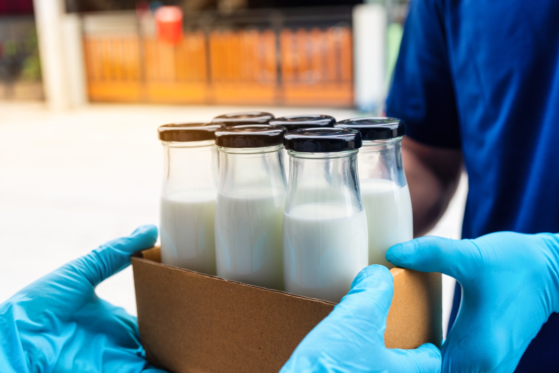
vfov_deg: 27.0
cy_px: 186
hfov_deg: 39.6
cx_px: 280
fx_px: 776
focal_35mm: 50
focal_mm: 50
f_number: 5
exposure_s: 1/100
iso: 160
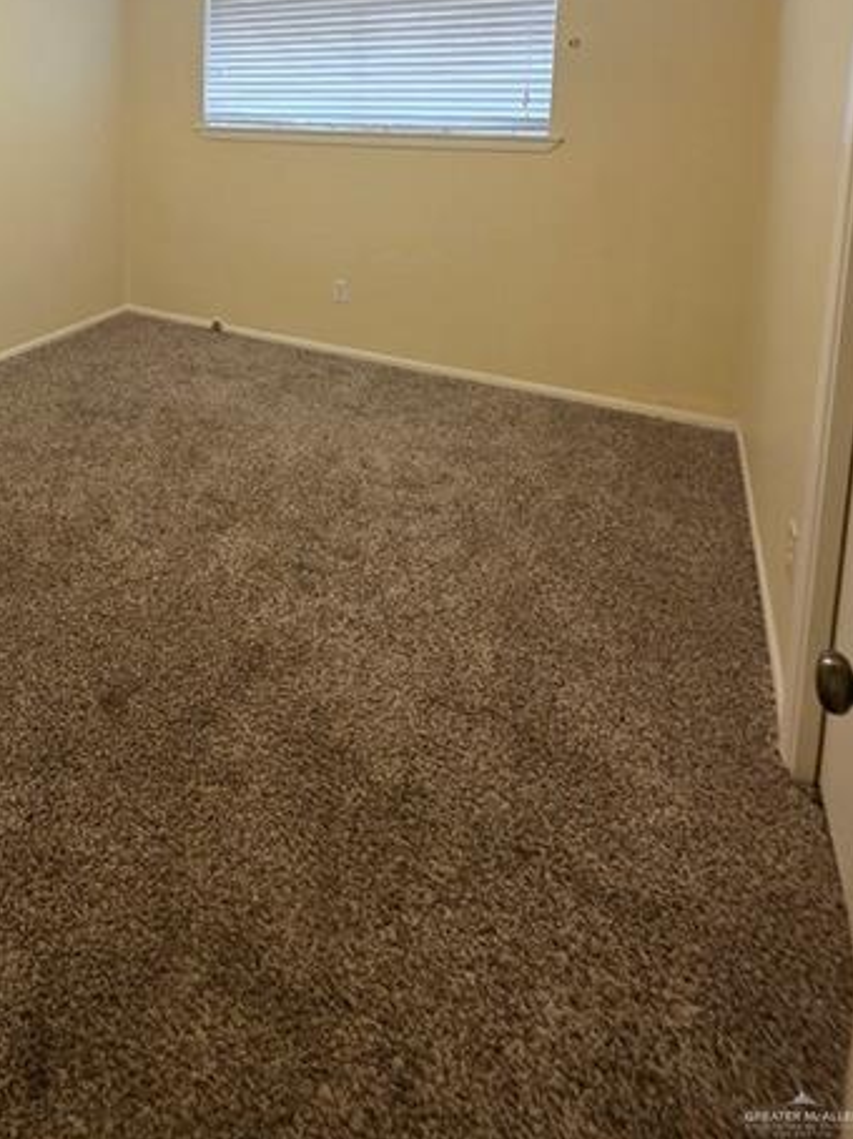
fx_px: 724
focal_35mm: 22
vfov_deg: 67.1
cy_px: 183
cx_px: 151
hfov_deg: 55.9
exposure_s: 1/60
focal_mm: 2.2
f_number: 1.9
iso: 320
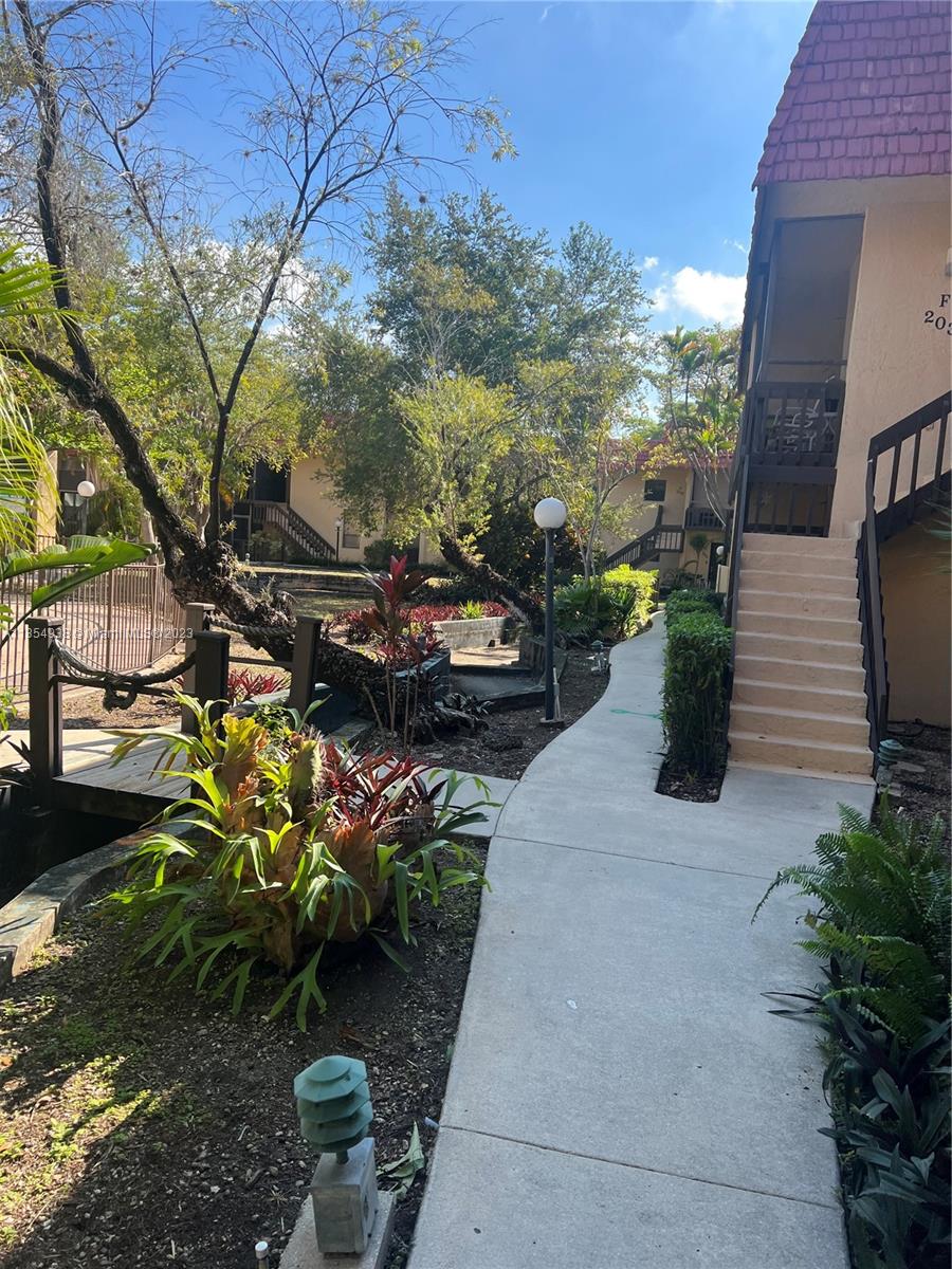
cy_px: 634
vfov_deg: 67.3
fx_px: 953
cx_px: 476
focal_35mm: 26
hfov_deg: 53.1
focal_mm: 5.7
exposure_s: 1/1468
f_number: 1.5
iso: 50
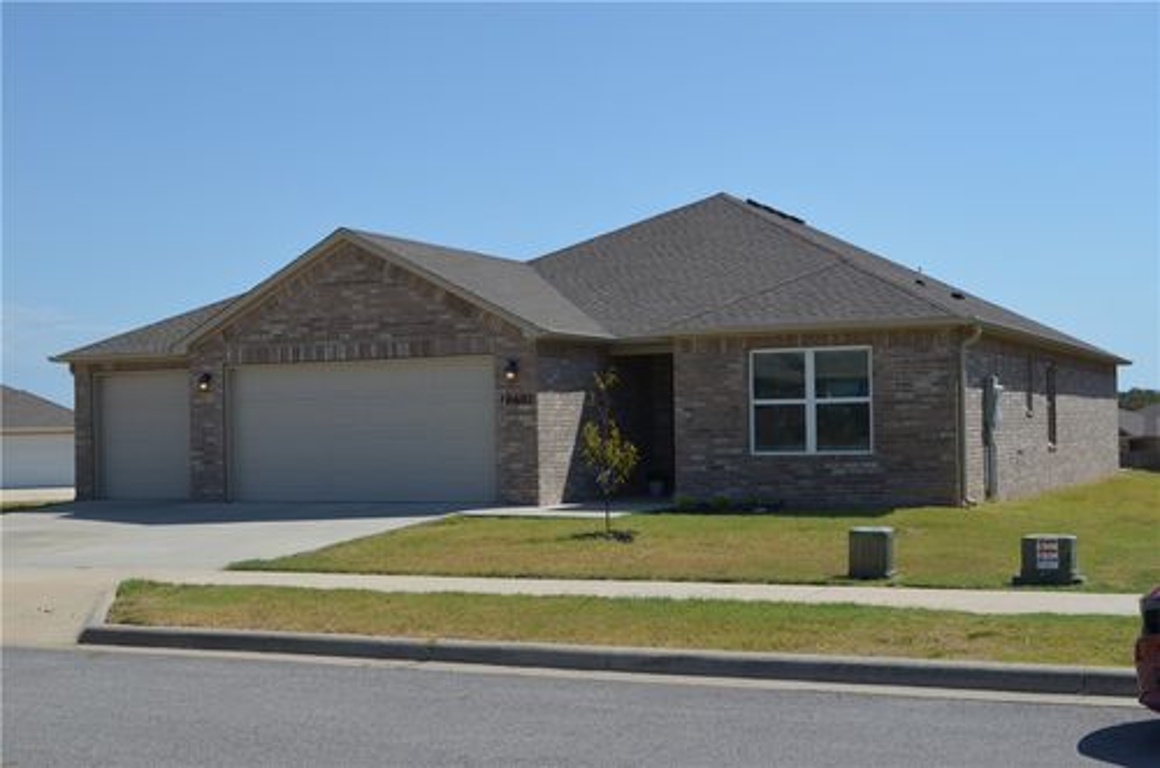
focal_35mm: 48
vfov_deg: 27.9
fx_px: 1543
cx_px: 580
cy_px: 384
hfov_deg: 41.2
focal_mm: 32
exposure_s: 1/250
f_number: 8
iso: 100
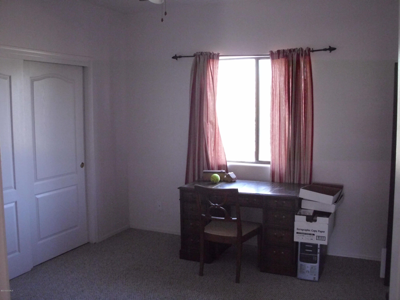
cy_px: 150
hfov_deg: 49.0
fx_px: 439
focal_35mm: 38
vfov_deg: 37.7
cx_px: 200
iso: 800
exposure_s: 1/60
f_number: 2.9
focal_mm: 6.3
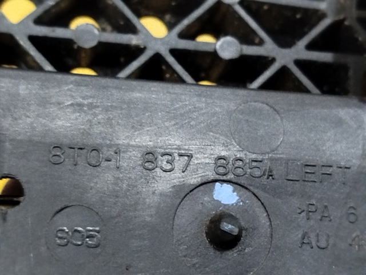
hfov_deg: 27.0
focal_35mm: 72
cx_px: 183
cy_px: 138
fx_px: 761
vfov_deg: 20.4
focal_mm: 5.31
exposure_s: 1/17
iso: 1000
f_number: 1.7
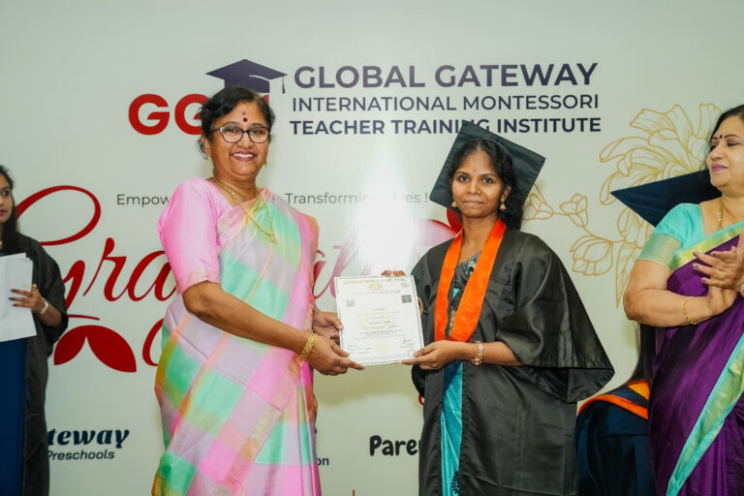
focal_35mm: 56
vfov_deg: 24.2
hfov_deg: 35.6
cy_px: 248
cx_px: 372
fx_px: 1157
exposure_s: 1/125
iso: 1000
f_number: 5.6
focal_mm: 56
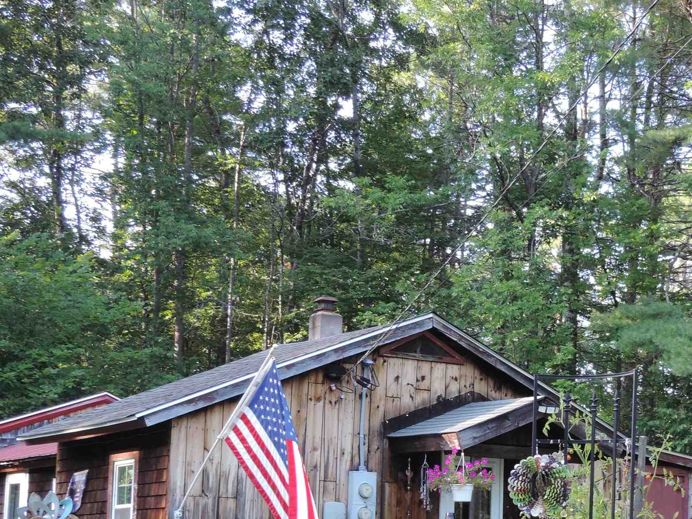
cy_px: 438
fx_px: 1560
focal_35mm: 78
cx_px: 486
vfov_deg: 18.7
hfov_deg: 24.8
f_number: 3.3
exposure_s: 1/50
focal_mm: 7.1
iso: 90
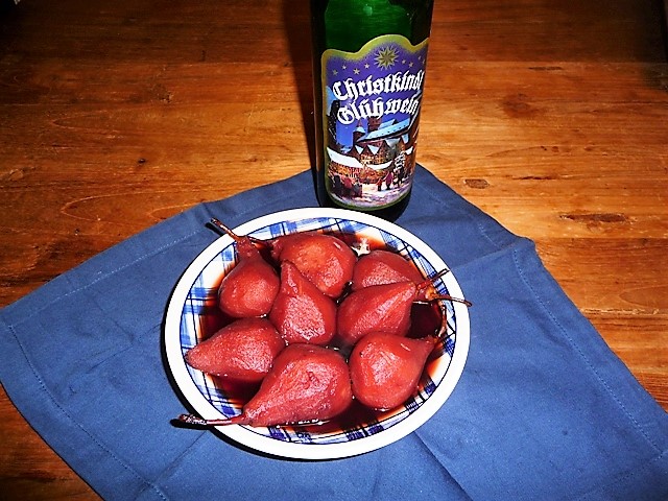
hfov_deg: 63.4
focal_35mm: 28
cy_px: 250
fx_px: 540
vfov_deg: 49.7
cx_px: 334
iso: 100
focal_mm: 4.7
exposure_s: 1/30
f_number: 3.3
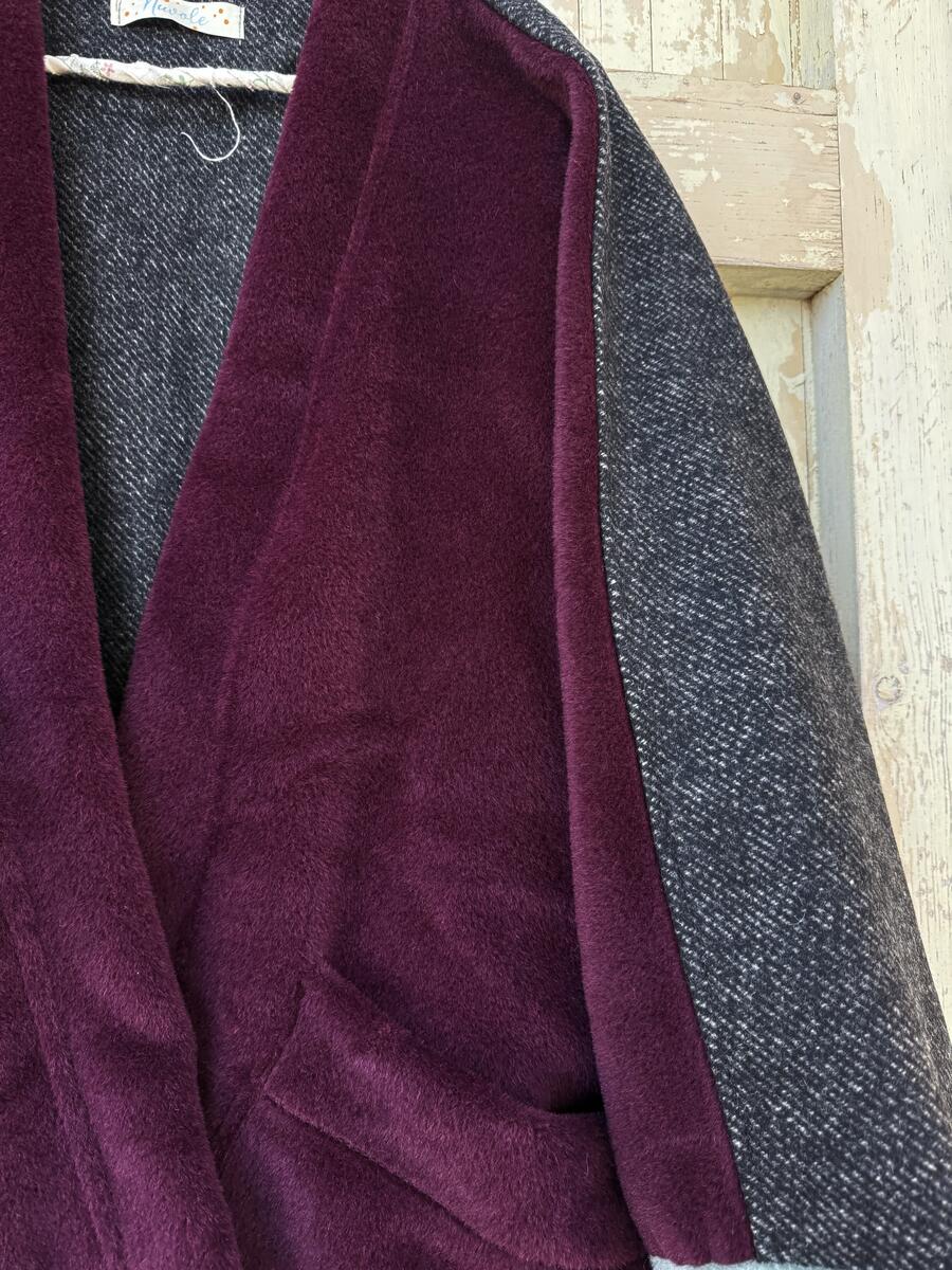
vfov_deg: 71.6
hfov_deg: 56.8
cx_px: 476
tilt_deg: -3.5
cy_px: 635
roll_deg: -0.3
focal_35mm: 24
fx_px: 880
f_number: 1.78
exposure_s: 1/178
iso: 160
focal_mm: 6.76
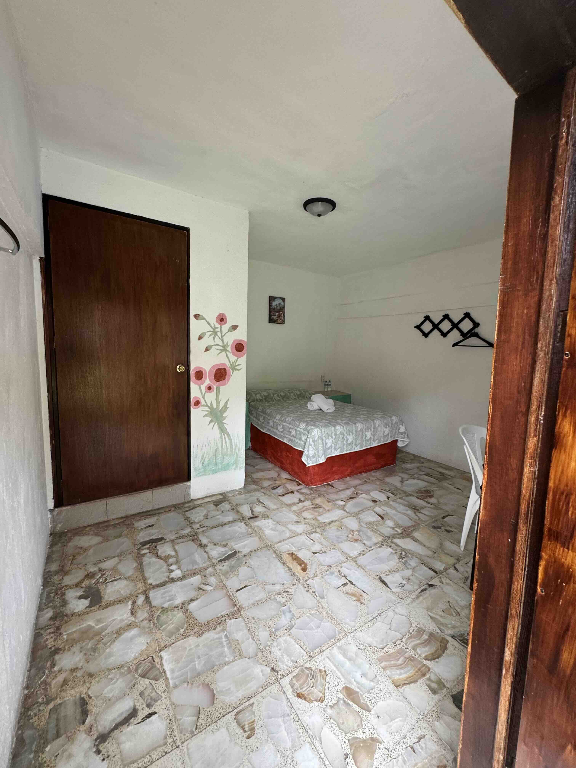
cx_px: 288
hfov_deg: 85.7
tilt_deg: -6.4
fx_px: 311
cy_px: 384
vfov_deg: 102.1
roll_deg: -1.1
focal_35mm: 14
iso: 160
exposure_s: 1/99
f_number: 2.2
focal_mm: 2.22
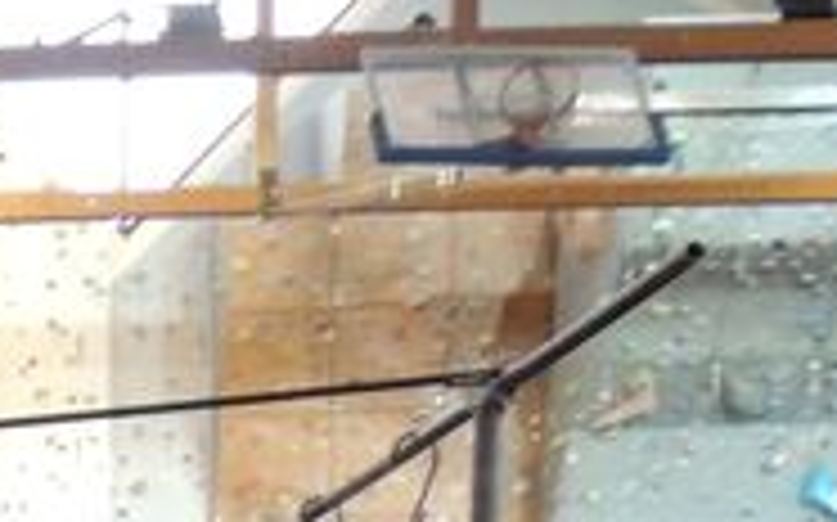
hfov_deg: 13.0
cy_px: 1098
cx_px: -824
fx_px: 3192
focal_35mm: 140
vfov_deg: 8.8
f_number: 3
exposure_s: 1/25
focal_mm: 4.3
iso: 400
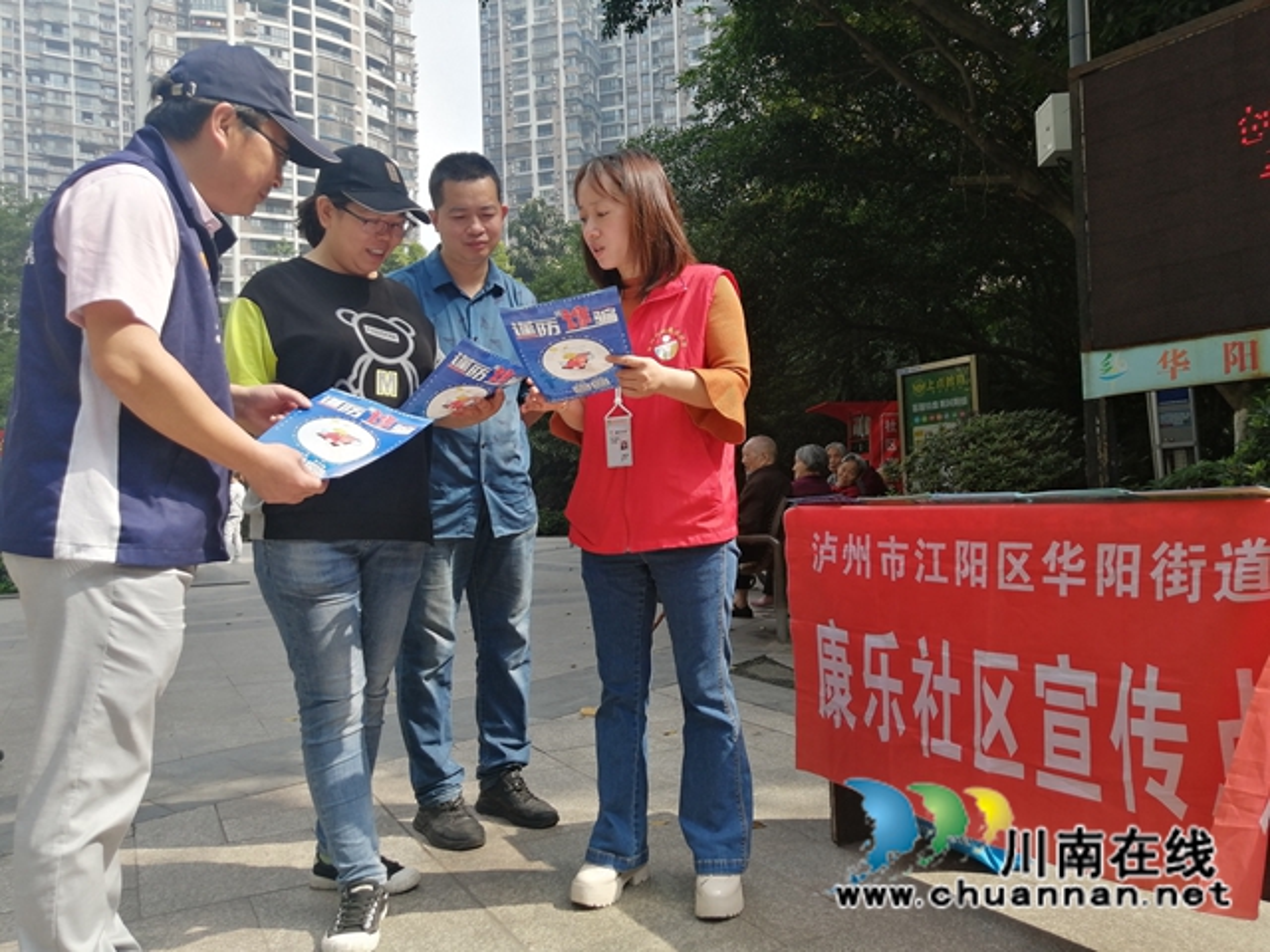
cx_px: 635
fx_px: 991
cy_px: 476
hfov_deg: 65.3
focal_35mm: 27
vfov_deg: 51.4
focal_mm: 3.62
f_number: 1.8
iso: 50
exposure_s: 1/464
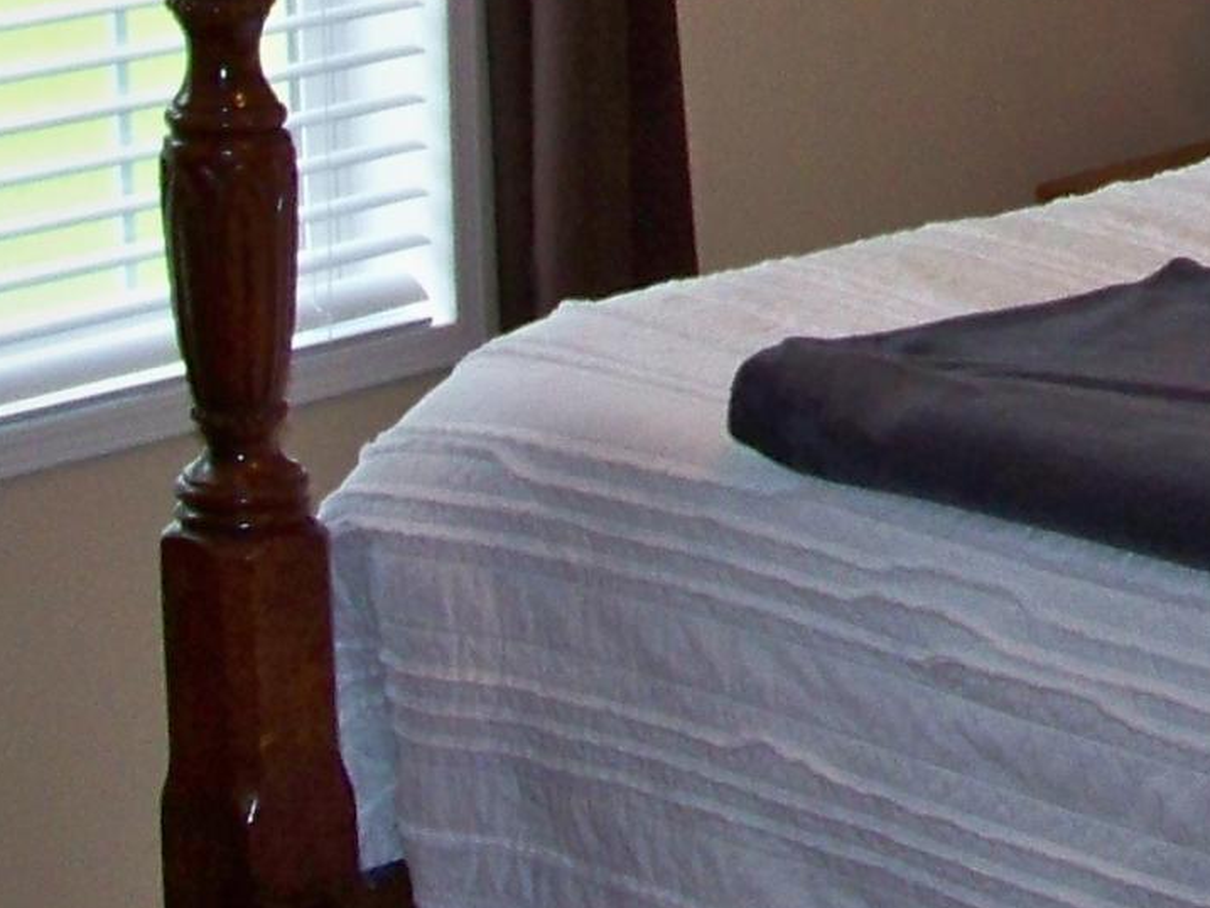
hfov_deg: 14.0
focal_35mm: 138
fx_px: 4825
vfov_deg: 10.5
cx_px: 1333
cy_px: -312
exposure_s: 1/30
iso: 200
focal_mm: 5.85
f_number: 2.8
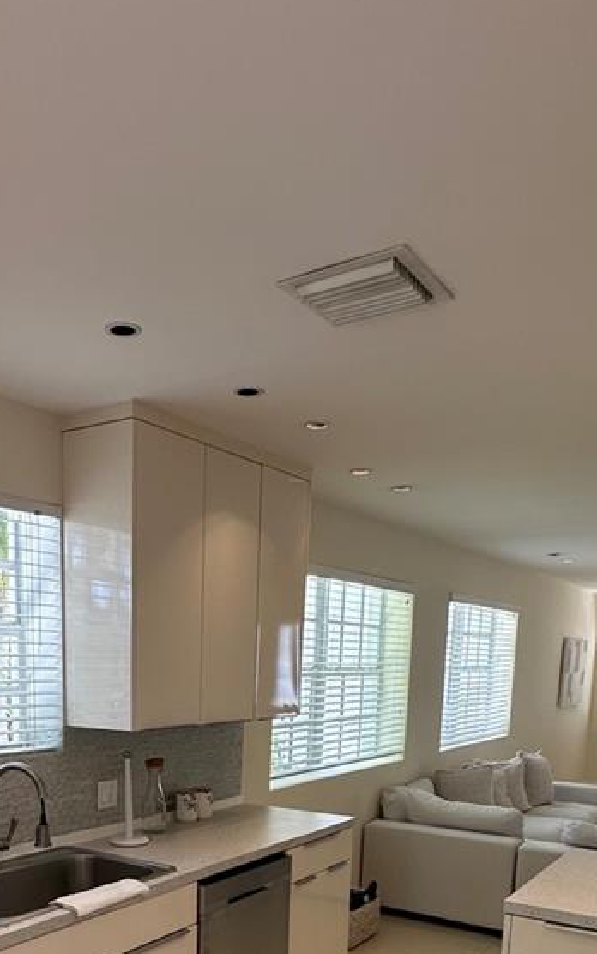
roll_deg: -0.8
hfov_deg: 38.8
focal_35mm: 32
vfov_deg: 54.0
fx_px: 832
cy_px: 812
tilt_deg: -9.0
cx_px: 175
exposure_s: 1/99
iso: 80
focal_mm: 2.22
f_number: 2.2
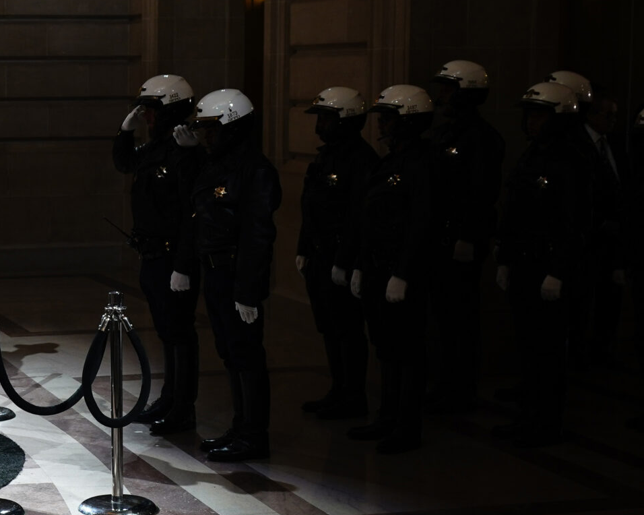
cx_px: 30
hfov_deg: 21.1
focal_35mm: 88
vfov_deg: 17.4
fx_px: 1677
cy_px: 302
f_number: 4
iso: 800
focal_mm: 35
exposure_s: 1/125
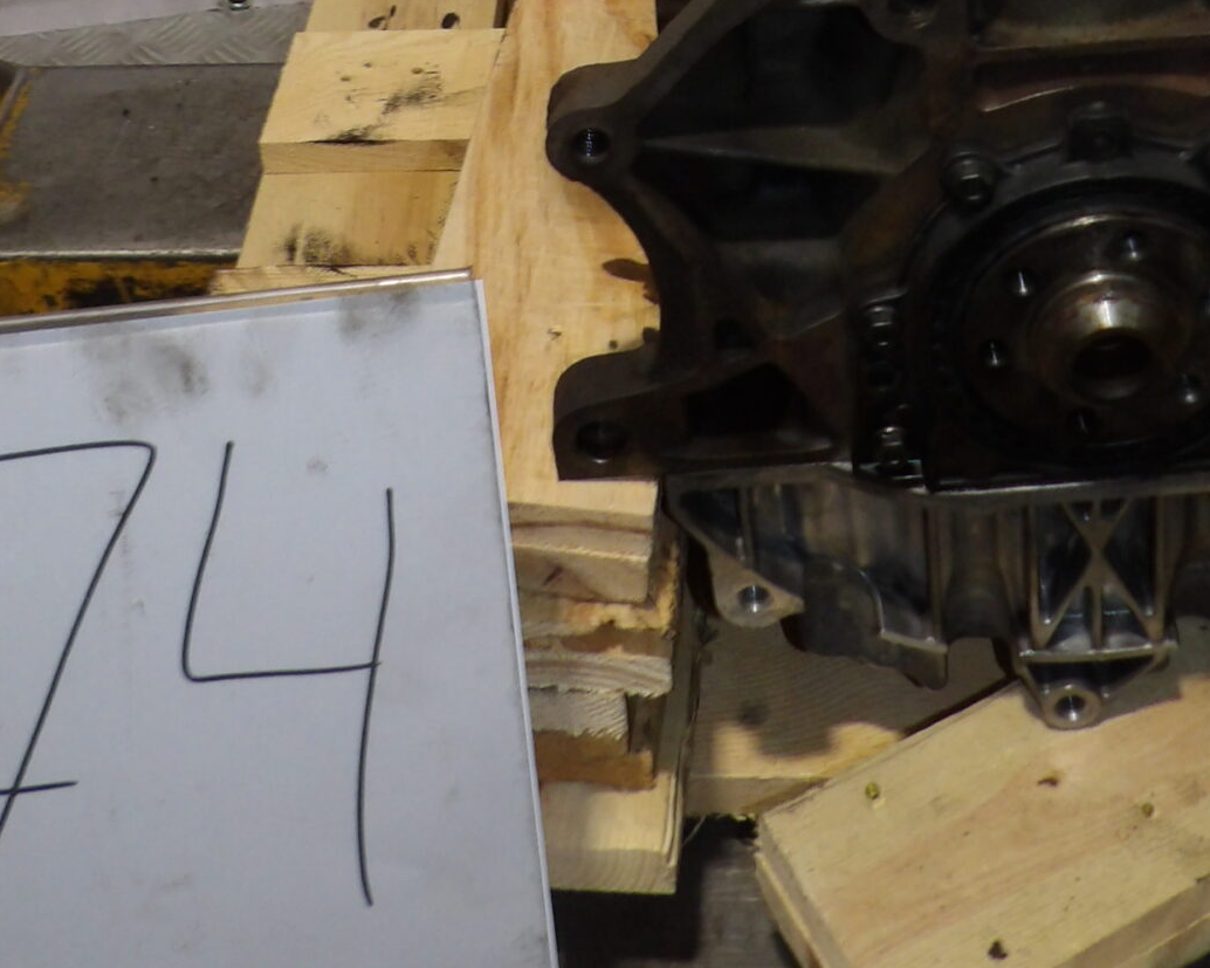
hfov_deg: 32.4
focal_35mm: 58
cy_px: -342
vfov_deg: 22.9
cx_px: 727
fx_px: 2077
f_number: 3.2
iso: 200
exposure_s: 1/60
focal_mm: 4.3
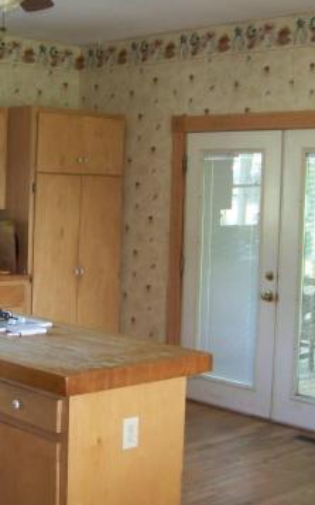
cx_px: 138
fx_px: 852
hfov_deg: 20.9
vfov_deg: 33.0
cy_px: 235
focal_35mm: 62
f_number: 2.8
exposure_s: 1/30
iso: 200
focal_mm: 5.85
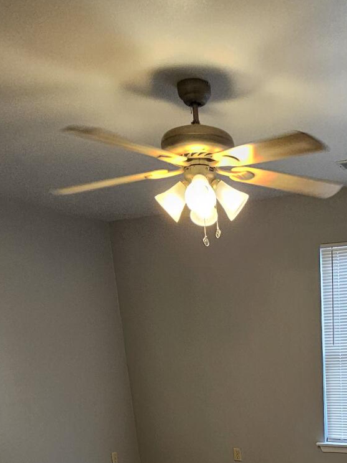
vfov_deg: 43.2
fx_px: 468
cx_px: 302
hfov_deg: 38.3
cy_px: 487
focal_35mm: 35
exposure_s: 1/60
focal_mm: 2.2
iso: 160
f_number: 2.2
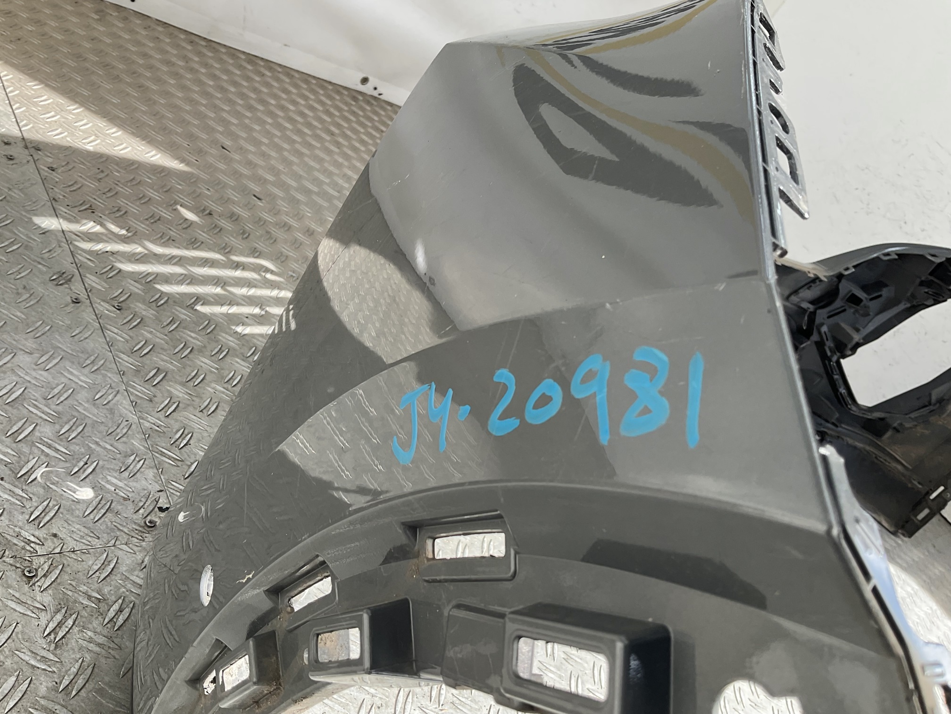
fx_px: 797
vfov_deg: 48.2
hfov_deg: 61.7
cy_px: 357
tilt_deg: -27.0
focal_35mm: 29
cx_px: 476
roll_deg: -37.2
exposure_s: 1/215
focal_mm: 3
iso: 16
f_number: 1.8
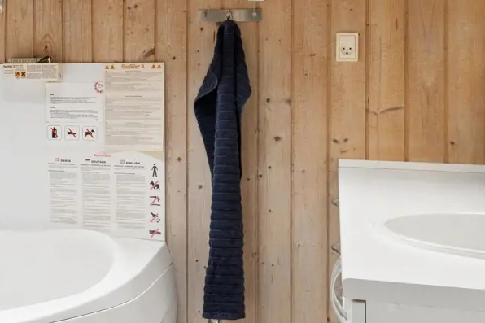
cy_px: 72
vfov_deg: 23.1
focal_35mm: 58
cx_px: -2
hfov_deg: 31.8
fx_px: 781
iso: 200
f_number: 8
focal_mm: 12
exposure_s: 1/40
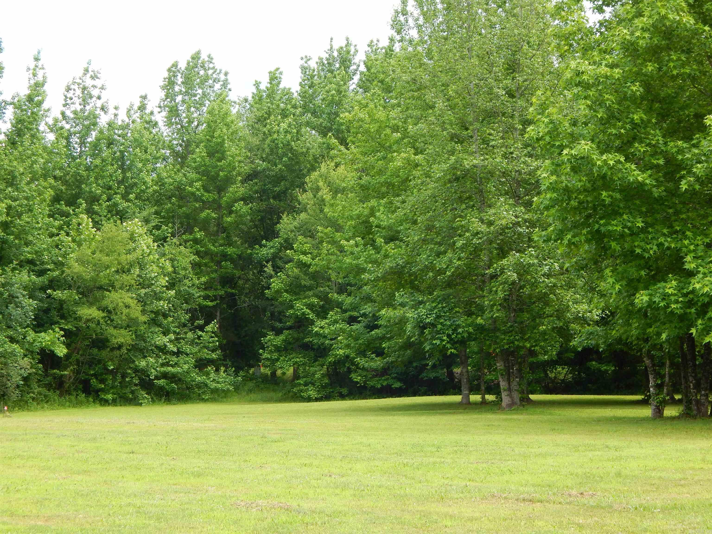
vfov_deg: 24.0
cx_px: 356
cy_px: 267
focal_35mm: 61
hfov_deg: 31.7
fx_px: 1255
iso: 125
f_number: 4
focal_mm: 10.9
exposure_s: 1/250
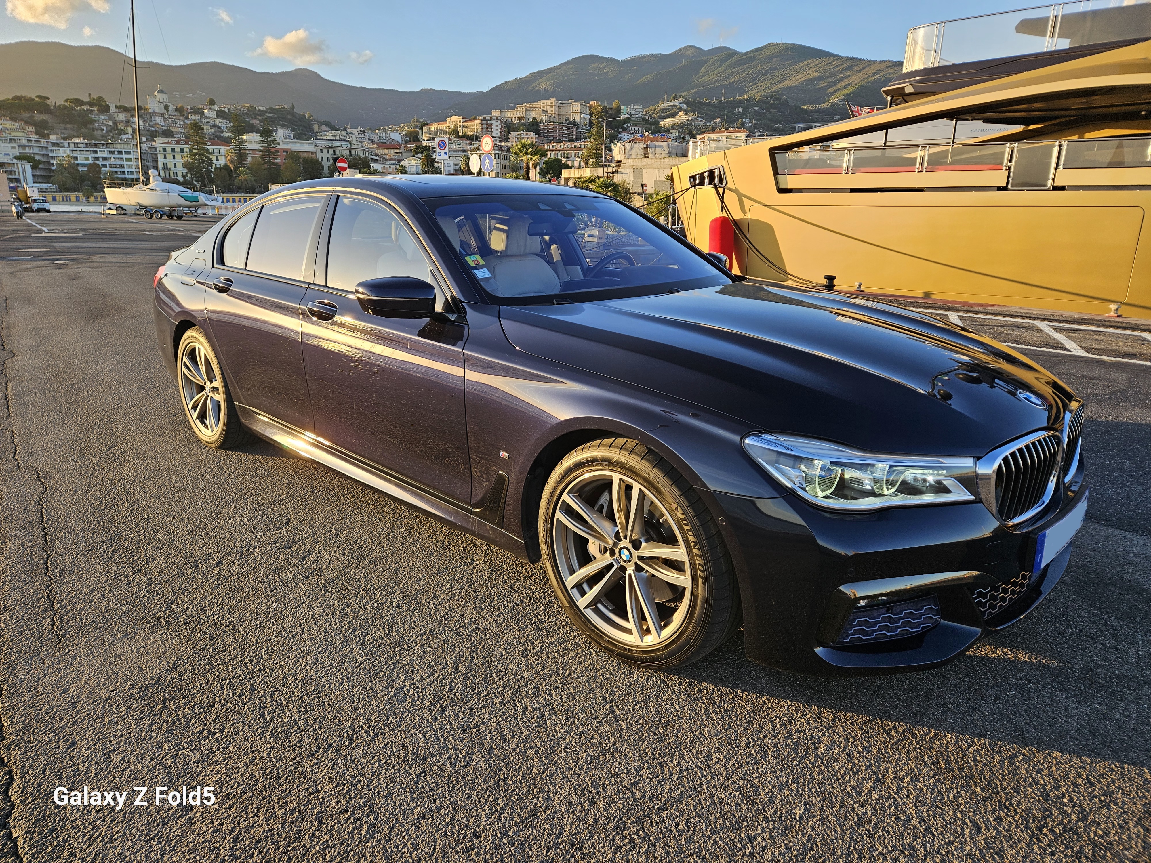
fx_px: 765
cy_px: 432
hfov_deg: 73.9
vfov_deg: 58.9
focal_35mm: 23
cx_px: 576
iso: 50
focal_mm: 5.4
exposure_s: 1/526
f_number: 1.8
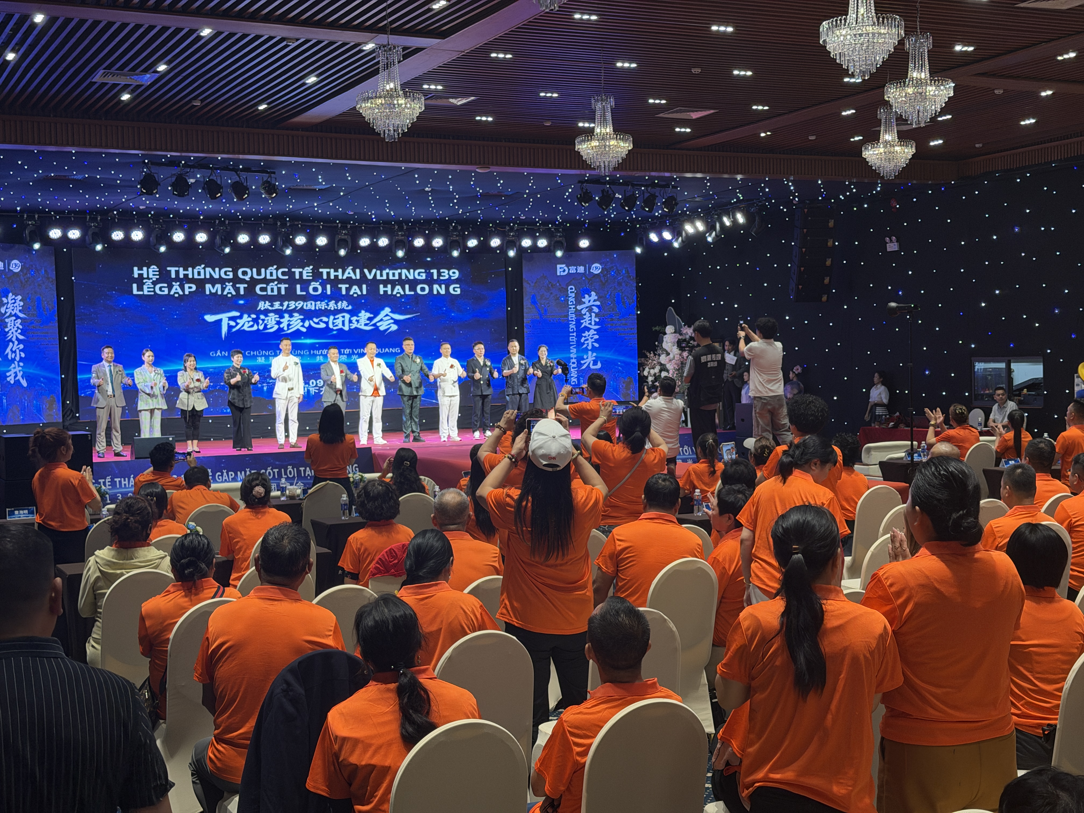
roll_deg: +1.2
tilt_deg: -1.9
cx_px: 542
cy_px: 406
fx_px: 1503
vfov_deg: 30.3
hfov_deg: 39.7
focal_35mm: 48
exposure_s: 1/100
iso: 200
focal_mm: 6.76
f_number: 1.78
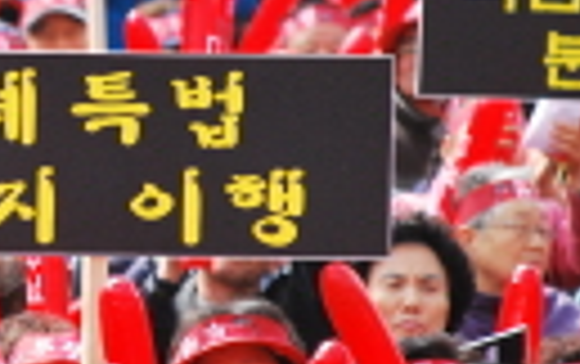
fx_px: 13595
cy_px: 144
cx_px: -162
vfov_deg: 1.5
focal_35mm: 859
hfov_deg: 2.4
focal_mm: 145
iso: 800
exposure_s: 1/1600
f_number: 5.3
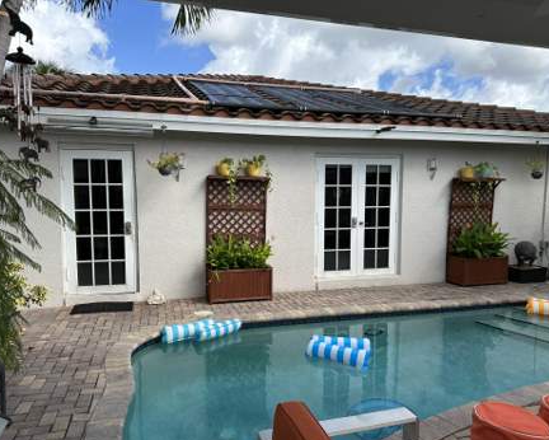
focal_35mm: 26
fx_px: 423
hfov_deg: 66.0
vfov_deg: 55.0
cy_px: 228
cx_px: 269
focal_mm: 6.86
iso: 80
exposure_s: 1/2203
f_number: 1.78
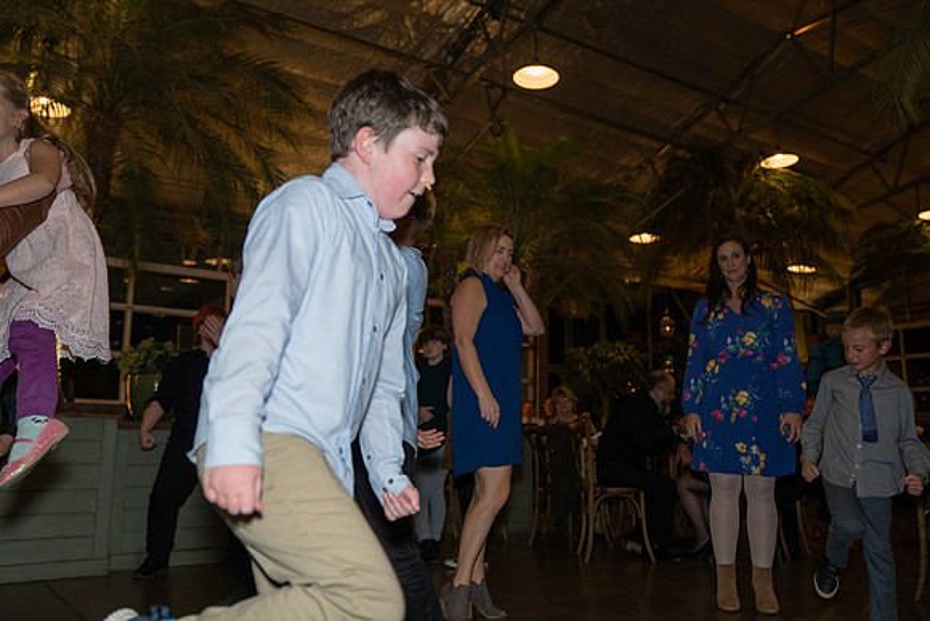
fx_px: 801
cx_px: 465
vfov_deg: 42.3
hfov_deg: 60.3
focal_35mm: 31
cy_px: 310
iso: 2000
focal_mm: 31
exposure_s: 1/125
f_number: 2.8
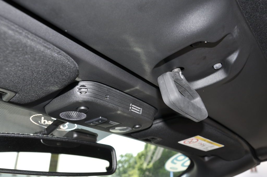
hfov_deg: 51.3
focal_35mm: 38
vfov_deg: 35.4
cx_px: 134
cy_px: 88
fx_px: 278
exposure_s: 1/200
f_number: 6.3
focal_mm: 25
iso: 200
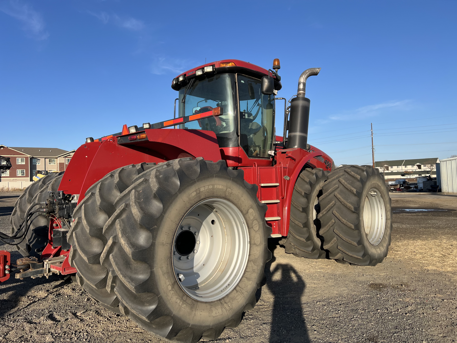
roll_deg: +1.5
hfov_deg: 67.3
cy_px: 172
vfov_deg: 53.1
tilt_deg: +1.1
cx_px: 228
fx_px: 343
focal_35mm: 26
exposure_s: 1/2762
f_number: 1.5
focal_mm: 5.7
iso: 50
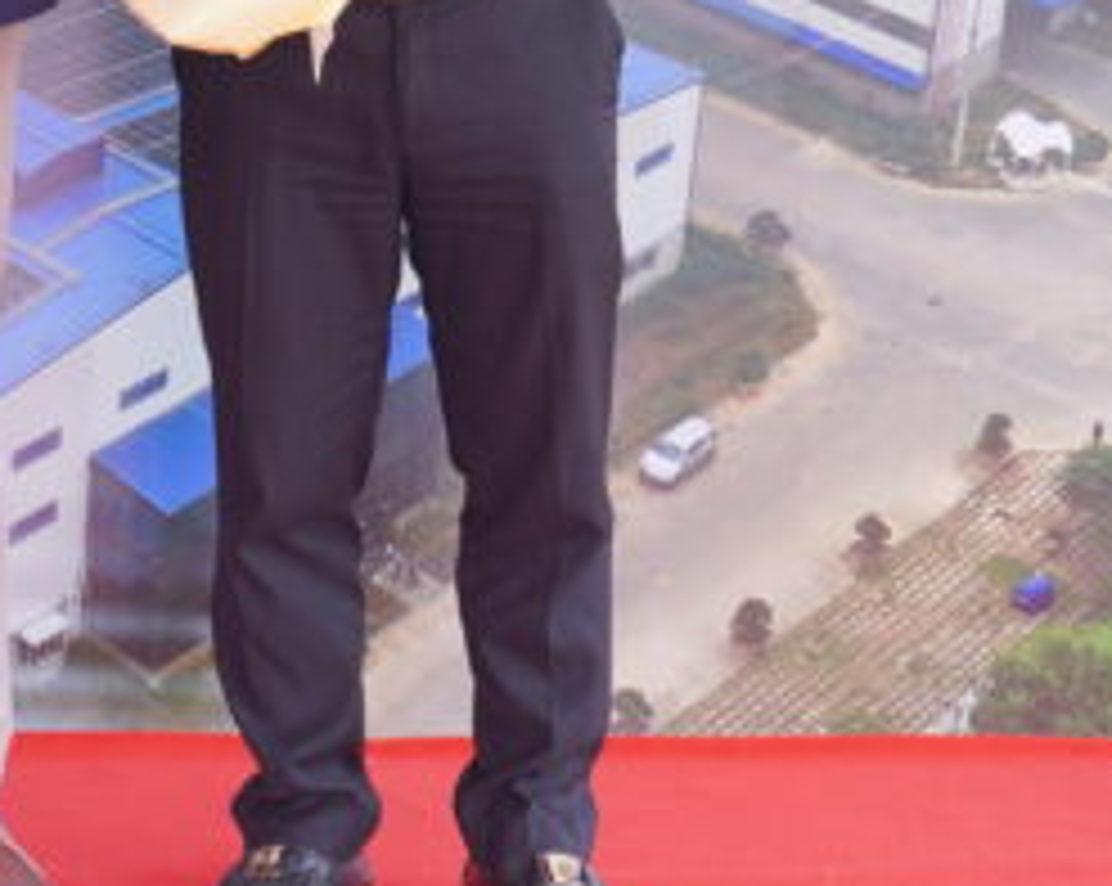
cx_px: -261
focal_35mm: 152
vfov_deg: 9.8
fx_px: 4997
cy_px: -425
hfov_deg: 12.4
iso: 160
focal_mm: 39
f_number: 3.5
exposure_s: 1/250
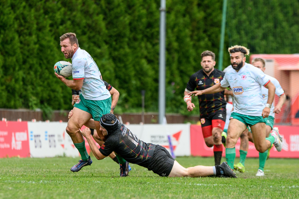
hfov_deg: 5.2
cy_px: 107
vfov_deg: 3.5
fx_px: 3302
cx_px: 131
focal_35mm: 398
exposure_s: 1/3200
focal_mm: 200
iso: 1000
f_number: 4
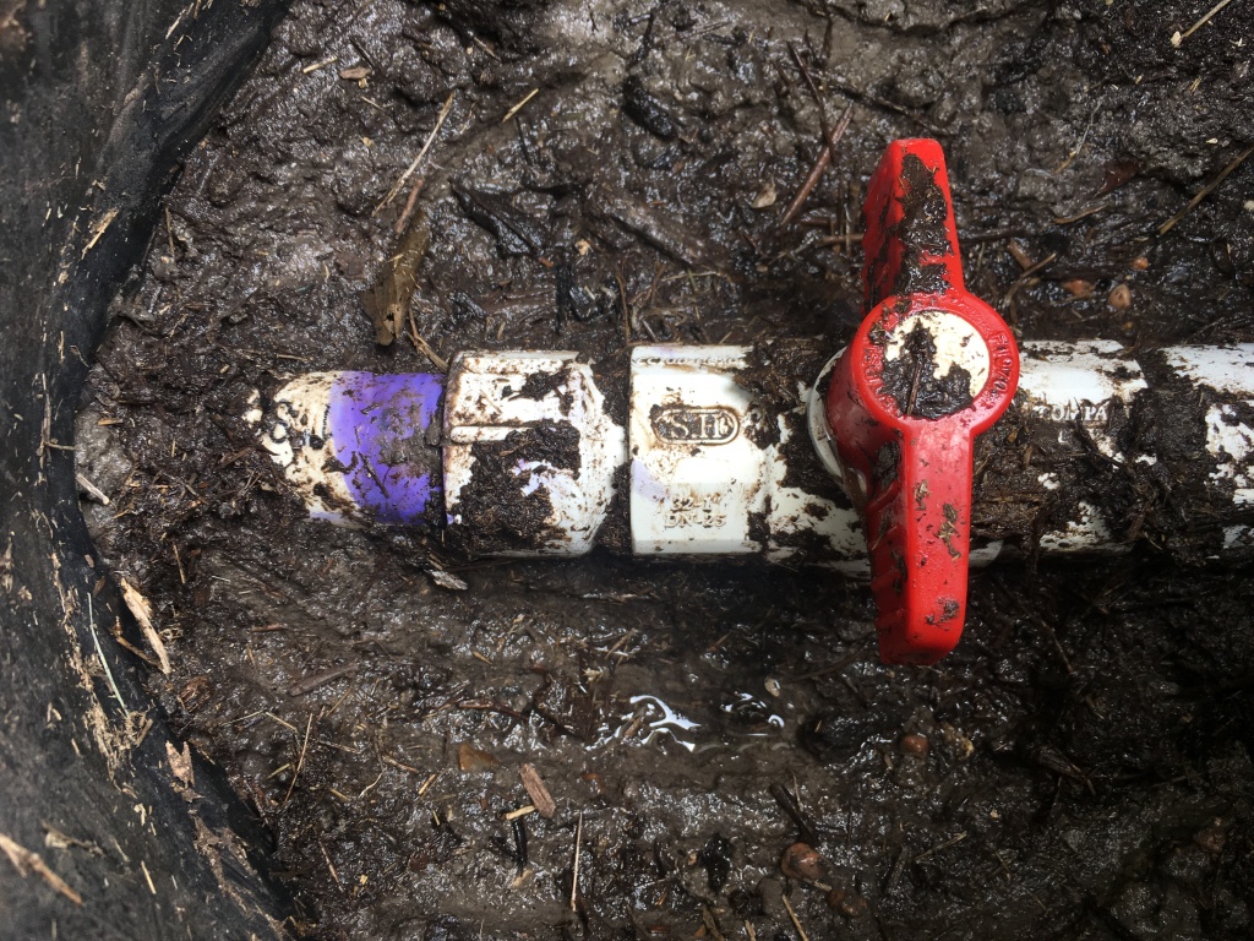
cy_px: 470
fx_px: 1051
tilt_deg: -87.0
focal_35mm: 29
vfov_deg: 48.2
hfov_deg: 61.7
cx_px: 627
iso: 25
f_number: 2.2
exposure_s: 1/60
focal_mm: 4.15
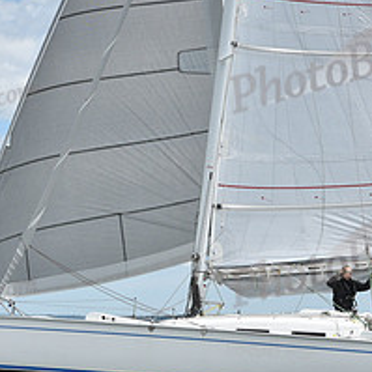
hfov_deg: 10.1
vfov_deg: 10.1
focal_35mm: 173
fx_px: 2103
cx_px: 135
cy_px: 188
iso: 320
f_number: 7.1
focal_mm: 70
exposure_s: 1/1600
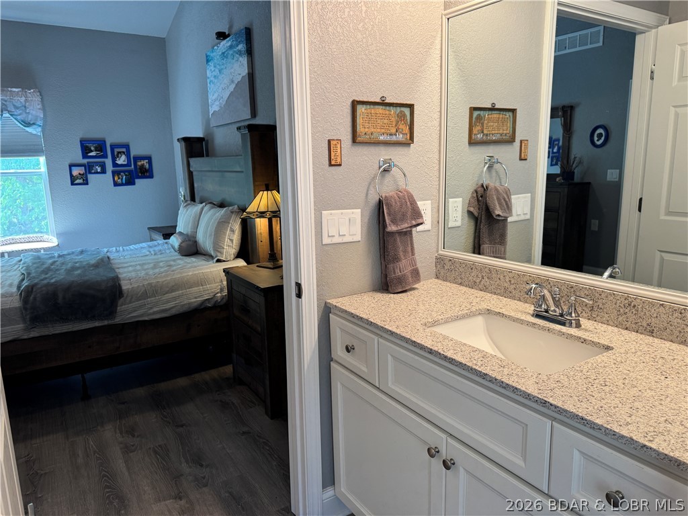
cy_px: 258
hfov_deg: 71.6
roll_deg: +0.5
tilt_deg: -11.7
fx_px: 477
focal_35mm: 24
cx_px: 344
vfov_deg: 56.8
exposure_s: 1/120
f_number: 1.78
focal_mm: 6.76
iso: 160
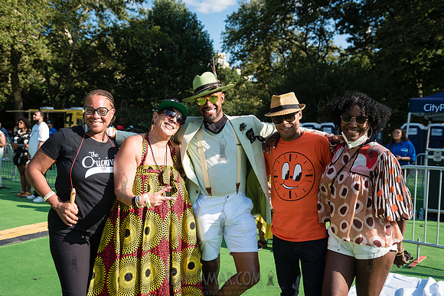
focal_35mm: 34
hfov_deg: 55.8
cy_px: 148
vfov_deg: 38.9
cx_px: 222
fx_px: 419
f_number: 4
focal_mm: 34
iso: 200
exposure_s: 1/1250
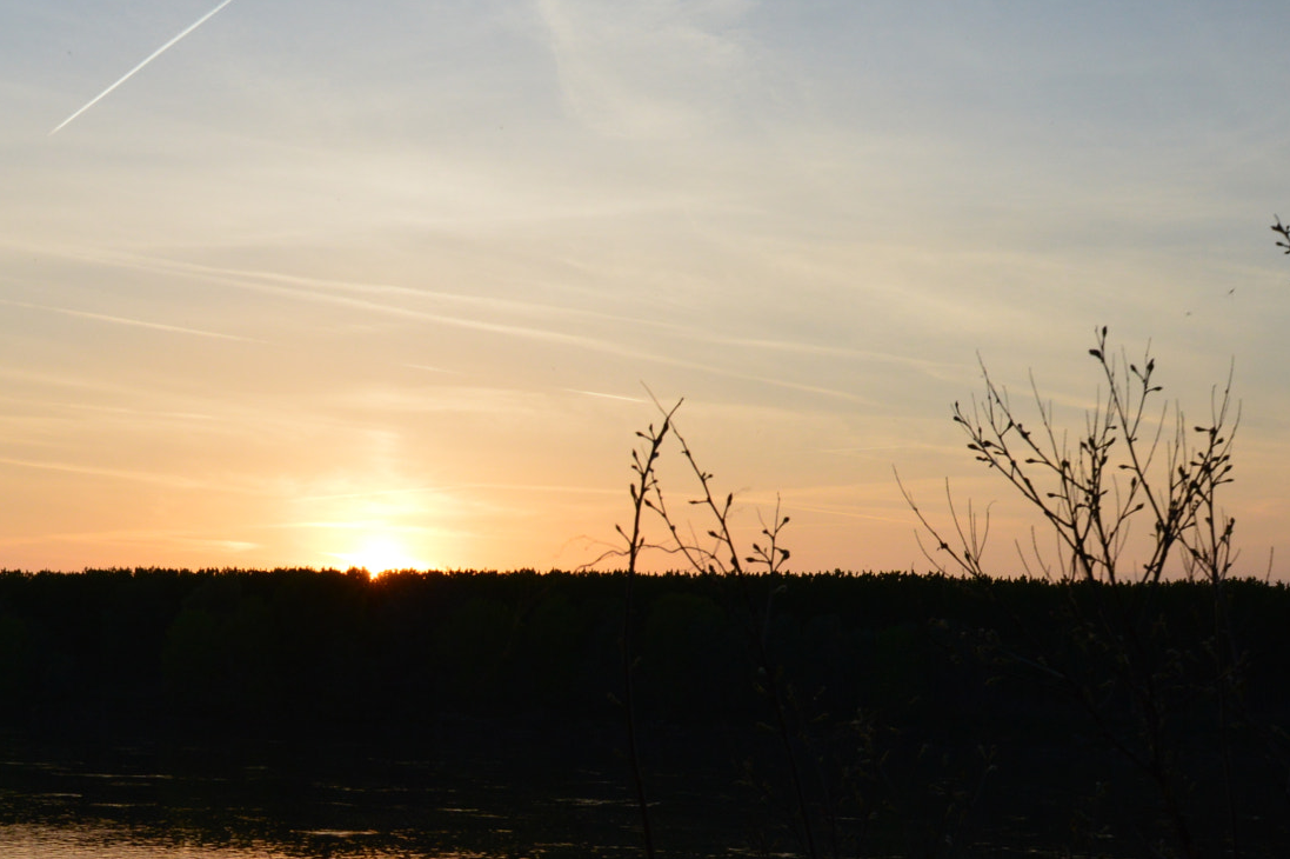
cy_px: 637
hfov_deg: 34.9
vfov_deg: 23.9
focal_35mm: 56
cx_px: 315
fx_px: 2005
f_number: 11
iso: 400
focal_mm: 20
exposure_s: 1/400
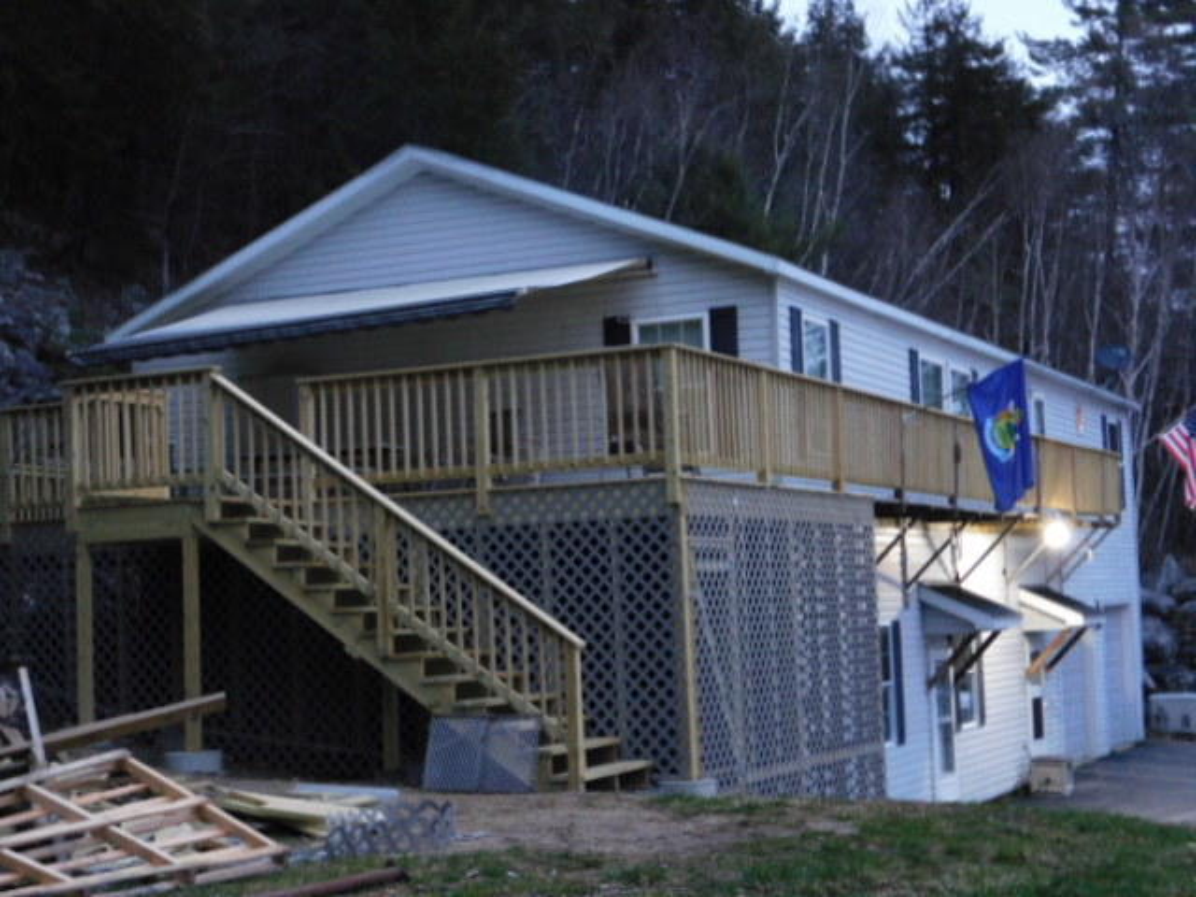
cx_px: 598
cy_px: 448
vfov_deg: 24.8
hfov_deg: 32.7
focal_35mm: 59
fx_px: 2038
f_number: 4
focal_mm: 10.4
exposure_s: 1/15
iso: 1400
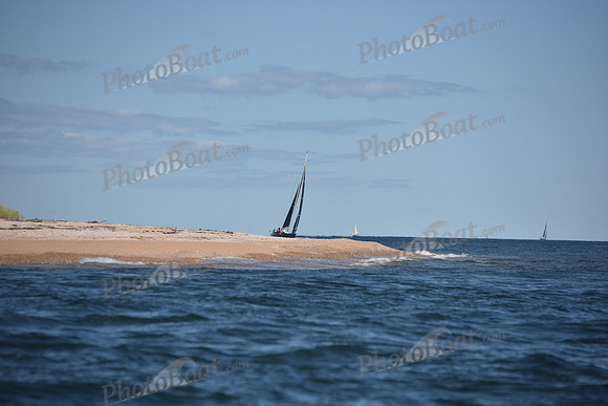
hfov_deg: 10.3
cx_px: 304
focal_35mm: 200
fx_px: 3378
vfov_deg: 6.9
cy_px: 203
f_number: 4.5
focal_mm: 200
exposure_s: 1/2000
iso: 250
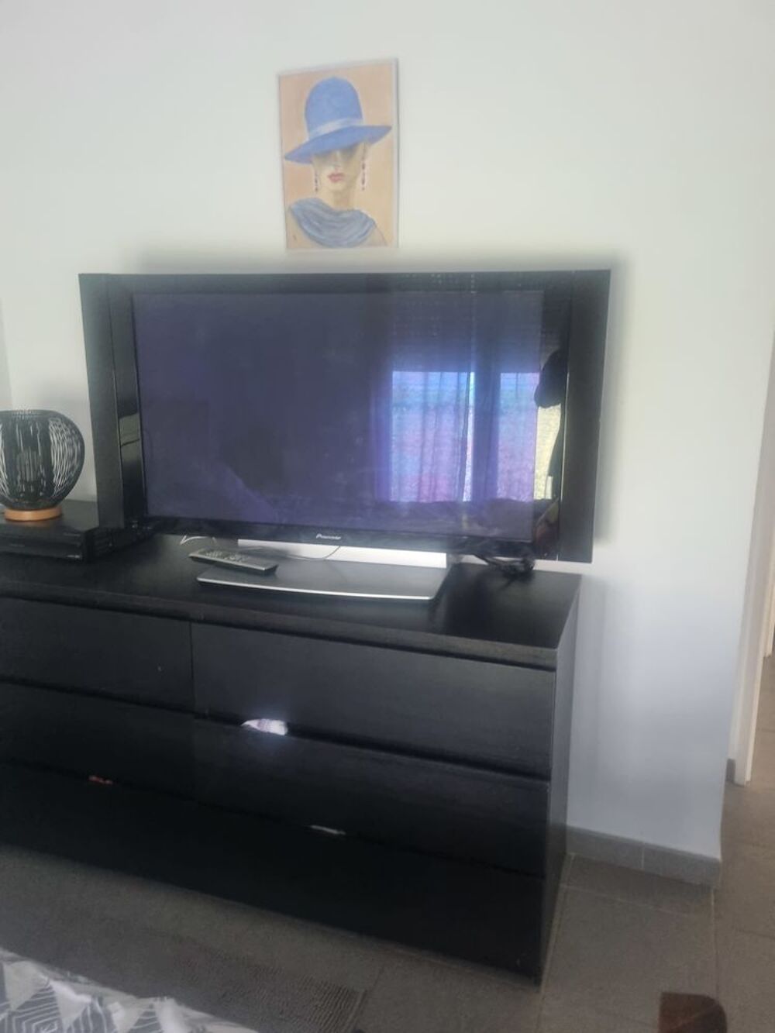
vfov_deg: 67.3
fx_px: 776
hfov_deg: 53.1
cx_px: 388
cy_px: 516
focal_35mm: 26
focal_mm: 5.4
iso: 640
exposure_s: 1/25
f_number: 1.8
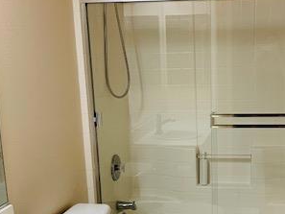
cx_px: 196
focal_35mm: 56
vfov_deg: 25.8
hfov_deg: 33.9
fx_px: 461
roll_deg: +0.5
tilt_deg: -13.8
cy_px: 160
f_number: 1.8
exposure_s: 1/120
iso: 80
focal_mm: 4.25
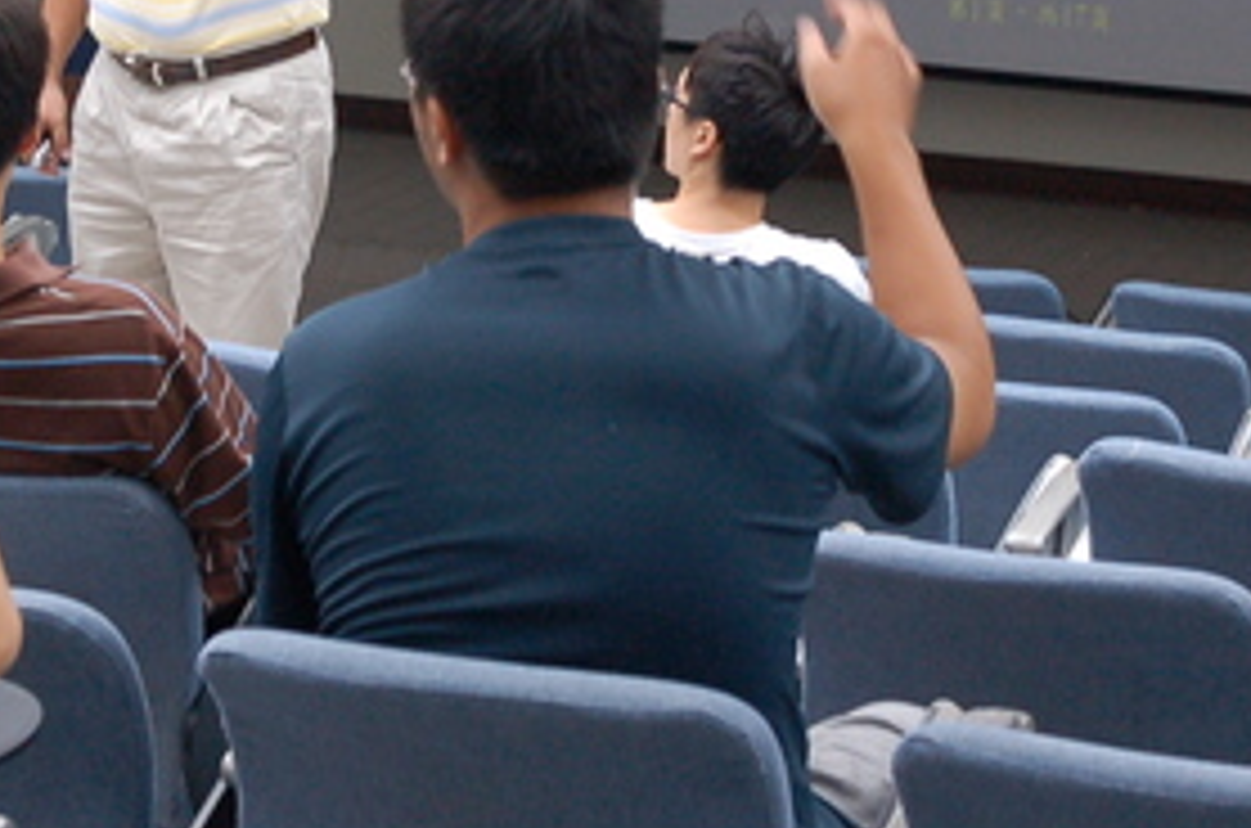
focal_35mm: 151
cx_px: 400
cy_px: -45
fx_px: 5235
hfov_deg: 13.6
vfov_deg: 9.0
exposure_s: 1/25
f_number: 7.1
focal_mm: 40
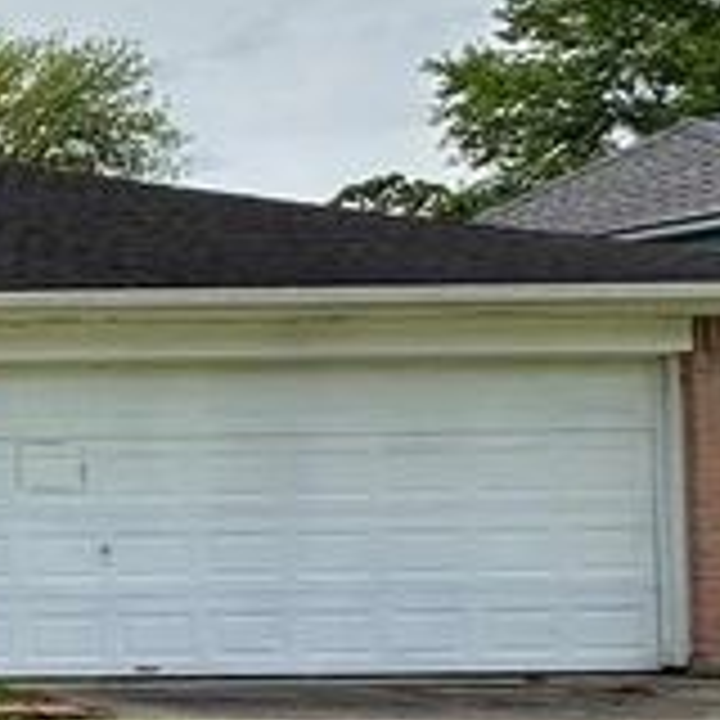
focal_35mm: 79
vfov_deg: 21.9
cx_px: -1143
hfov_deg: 13.5
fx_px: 1859
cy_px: 446
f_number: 2.2
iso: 50
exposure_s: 1/2882
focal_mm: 2.22
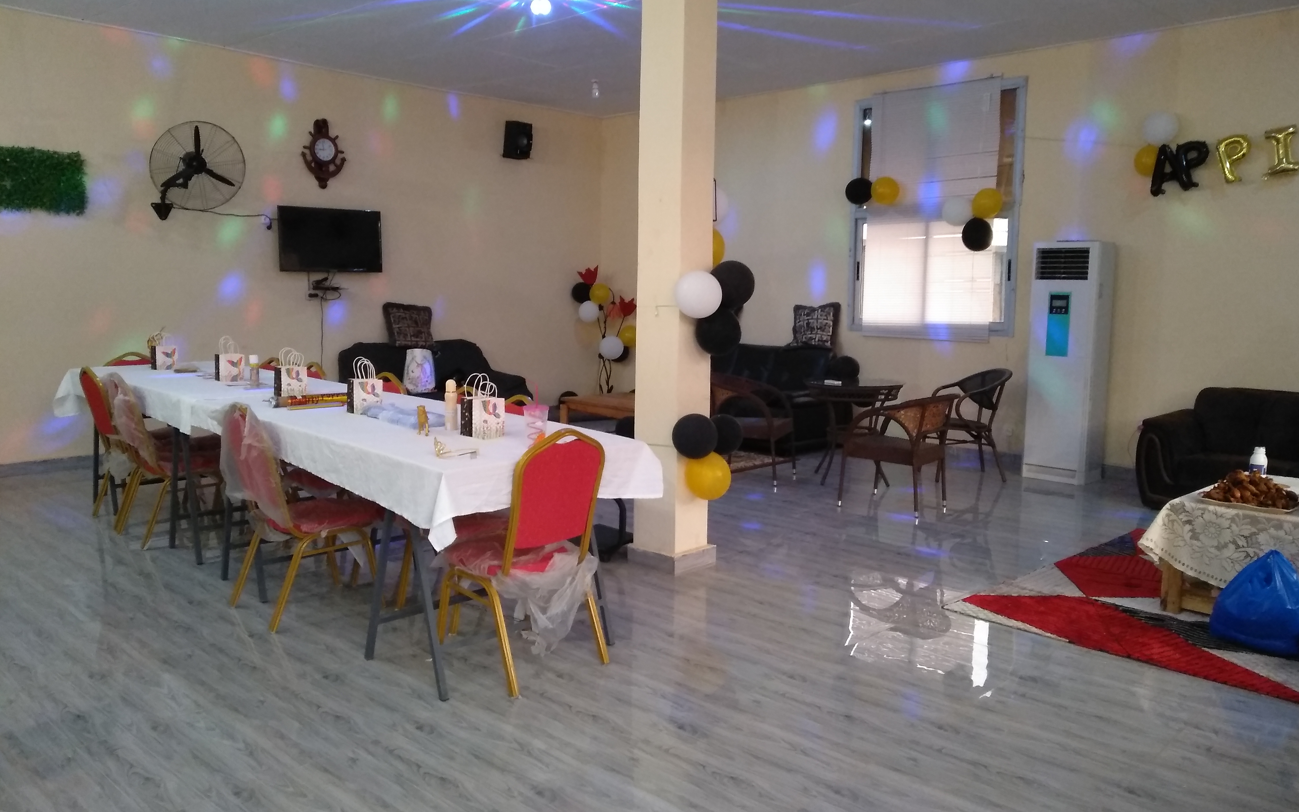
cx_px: 657
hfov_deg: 66.5
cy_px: 397
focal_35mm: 28
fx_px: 991
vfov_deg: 44.5
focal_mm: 3.82
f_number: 2.2
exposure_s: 1/20
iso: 1000
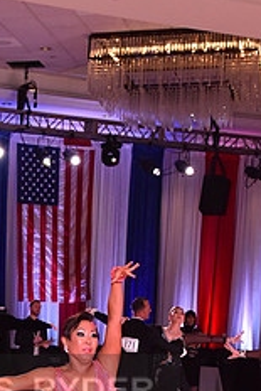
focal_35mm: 115
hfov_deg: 11.7
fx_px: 1249
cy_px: 411
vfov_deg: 17.3
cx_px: -51
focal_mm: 46
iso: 2500
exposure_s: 1/320
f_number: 6.3
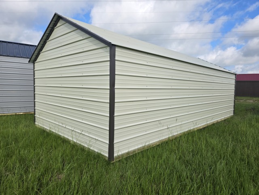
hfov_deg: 73.9
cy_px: 98
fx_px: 172
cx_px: 130
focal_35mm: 23
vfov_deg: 58.9
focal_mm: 6.3
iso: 80
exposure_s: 1/4539
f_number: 1.7
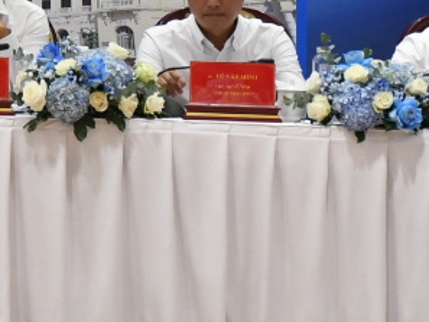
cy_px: -279
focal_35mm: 377
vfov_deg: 3.9
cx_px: -326
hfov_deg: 5.2
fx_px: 4674
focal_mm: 48
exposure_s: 1/80
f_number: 5.6
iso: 1250
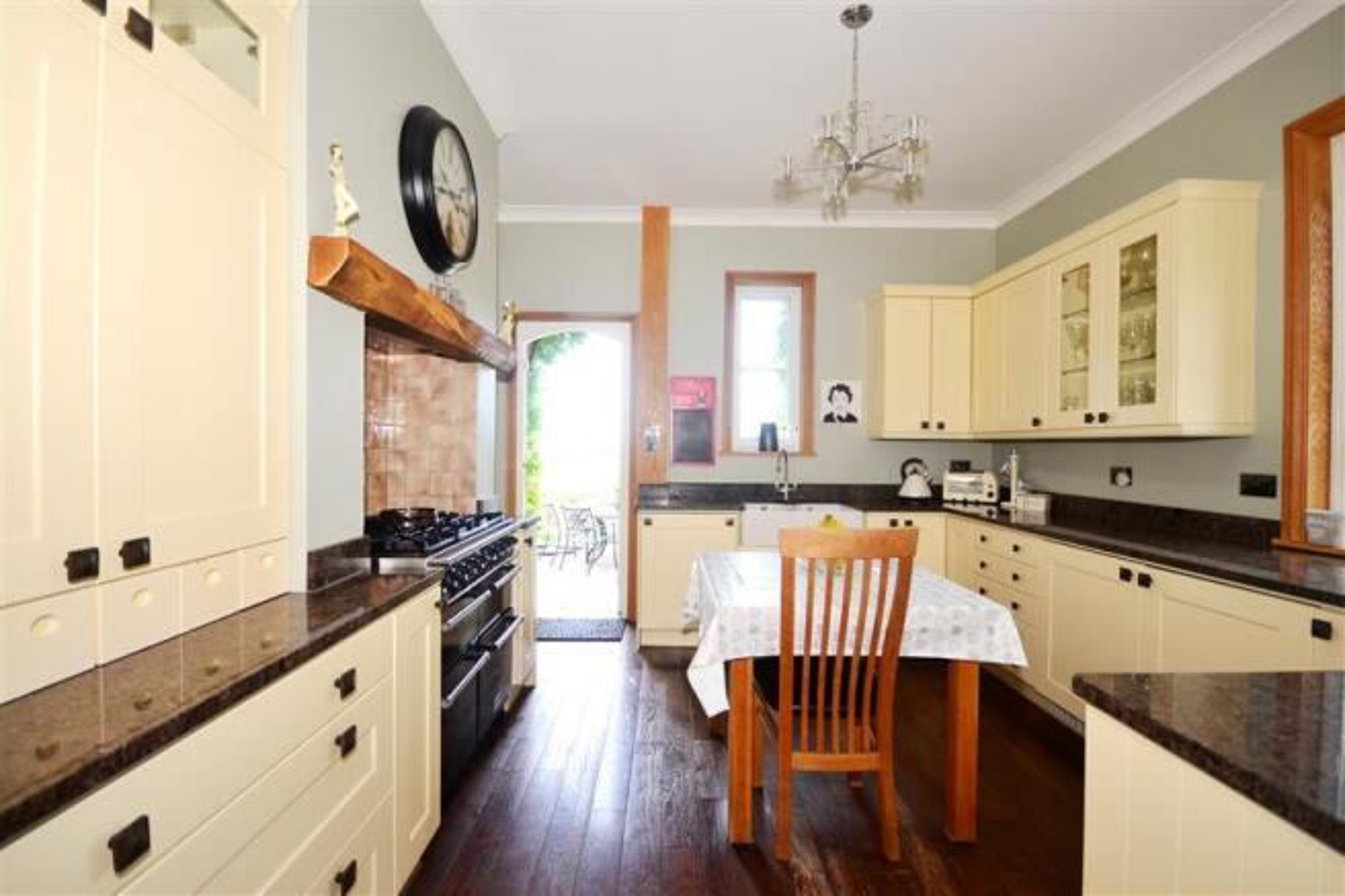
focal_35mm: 15
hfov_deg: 100.4
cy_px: 448
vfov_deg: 77.3
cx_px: 672
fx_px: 560
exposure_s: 1/60
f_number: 5
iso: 200
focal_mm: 10
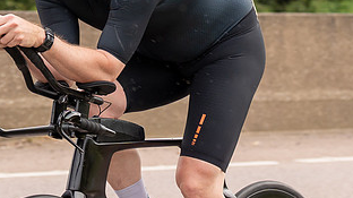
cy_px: 20
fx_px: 3143
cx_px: 112
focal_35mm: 336
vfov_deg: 3.6
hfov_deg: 6.4
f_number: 4
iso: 125
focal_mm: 70
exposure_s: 1/800
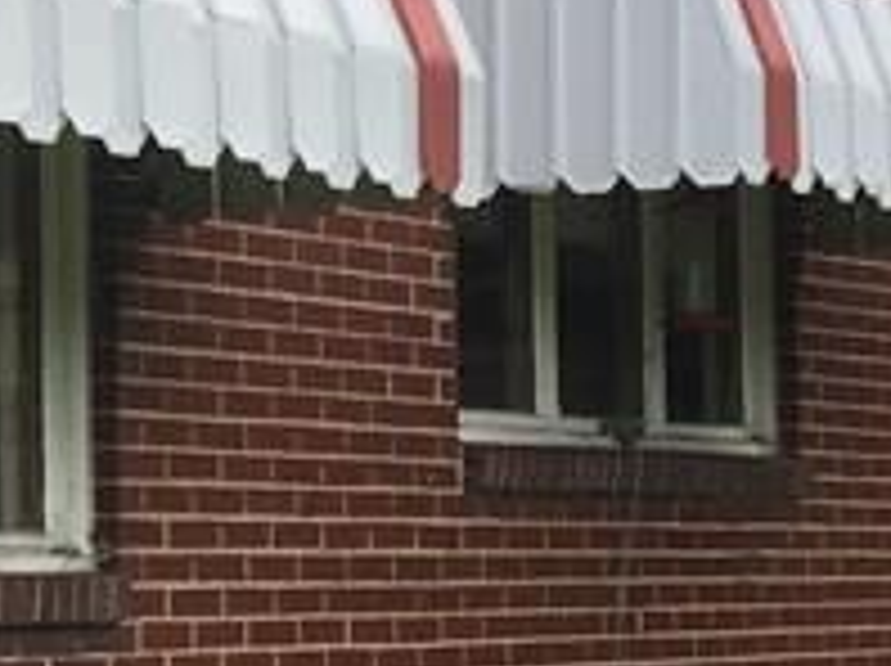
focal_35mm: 150
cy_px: 477
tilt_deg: +3.6
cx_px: 104
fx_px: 3856
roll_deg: +0.4
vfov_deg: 9.9
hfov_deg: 13.1
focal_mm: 4.15
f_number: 2.2
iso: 25
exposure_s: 1/460
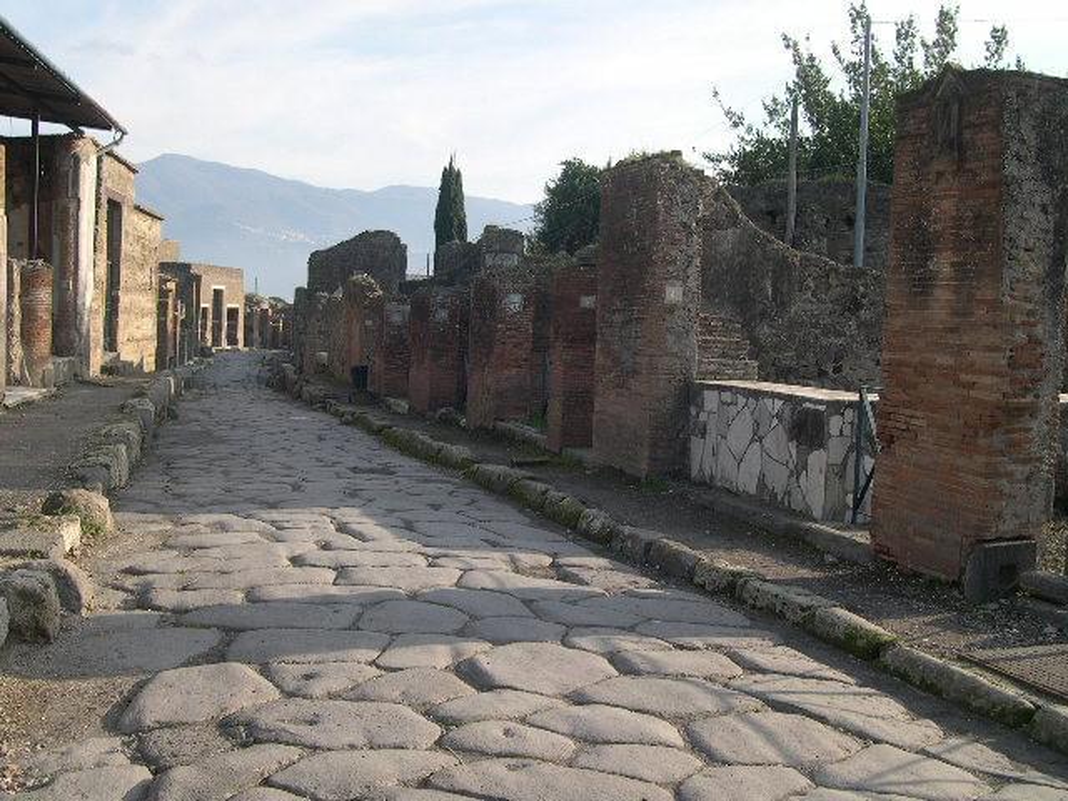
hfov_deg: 49.0
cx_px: 534
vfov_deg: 37.7
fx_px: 1172
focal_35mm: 38
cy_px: 400
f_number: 7.6
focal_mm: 8
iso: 100
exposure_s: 1/94.4
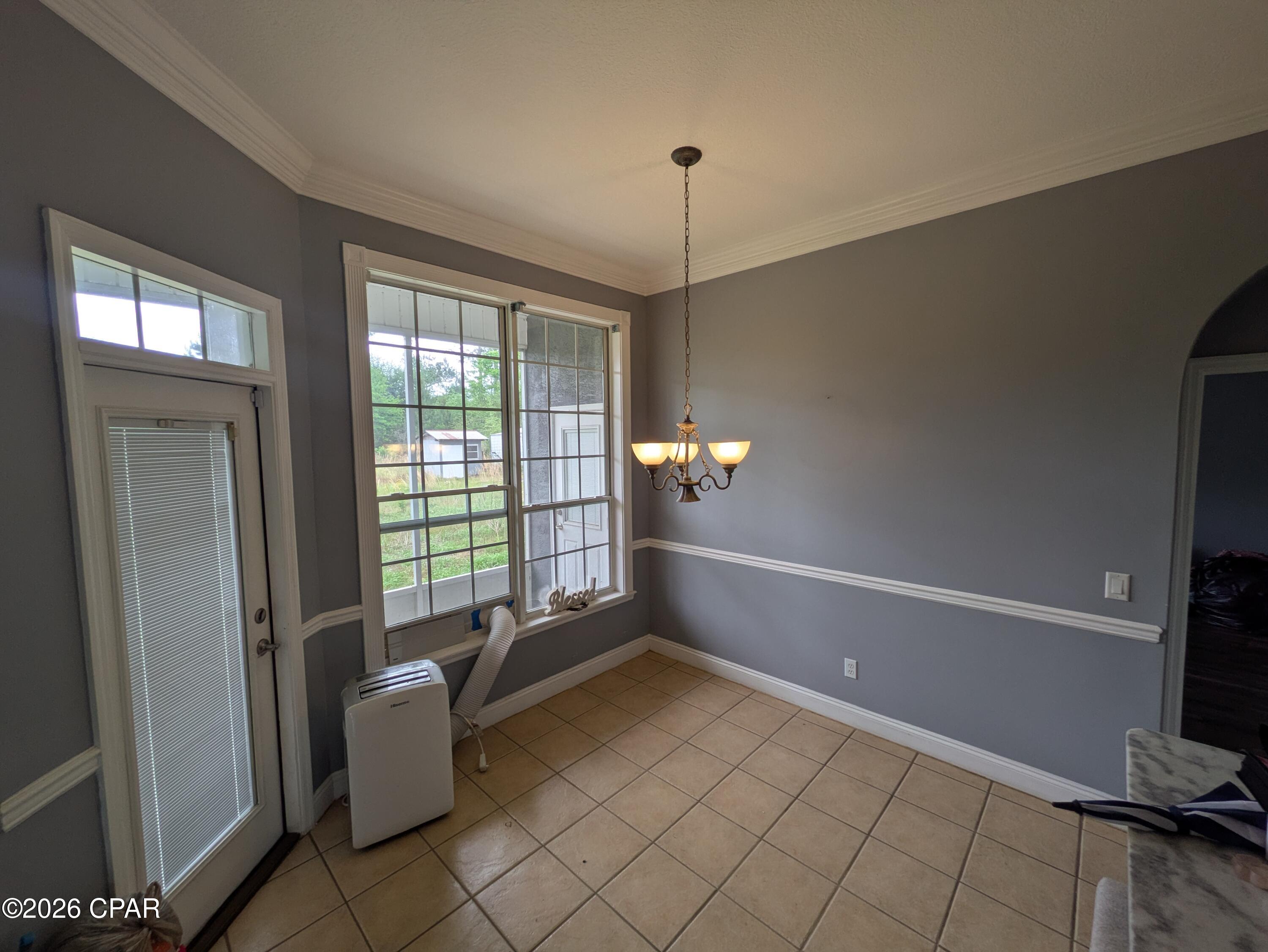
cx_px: 634
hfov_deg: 102.0
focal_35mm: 14
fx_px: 513
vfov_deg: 85.7
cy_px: 476
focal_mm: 1.83
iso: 62
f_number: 2.2
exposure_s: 1/159
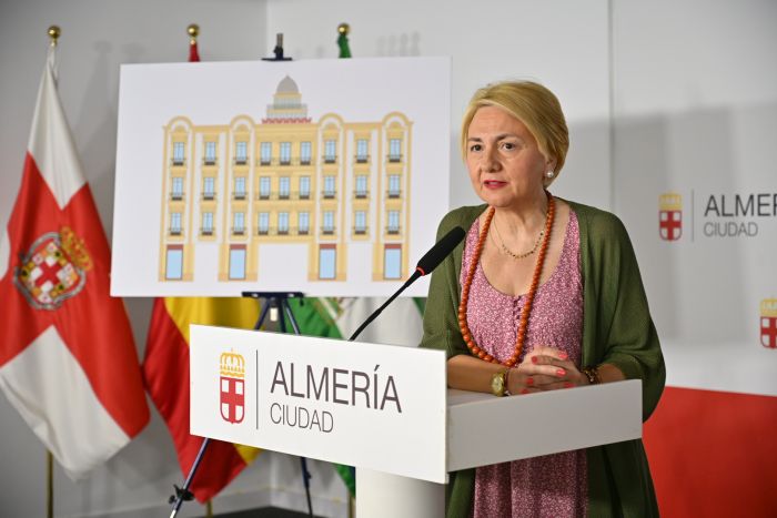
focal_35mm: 70
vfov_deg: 19.5
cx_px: 388
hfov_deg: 28.8
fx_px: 1511
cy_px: 259
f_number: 4
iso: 640
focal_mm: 70
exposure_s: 1/250
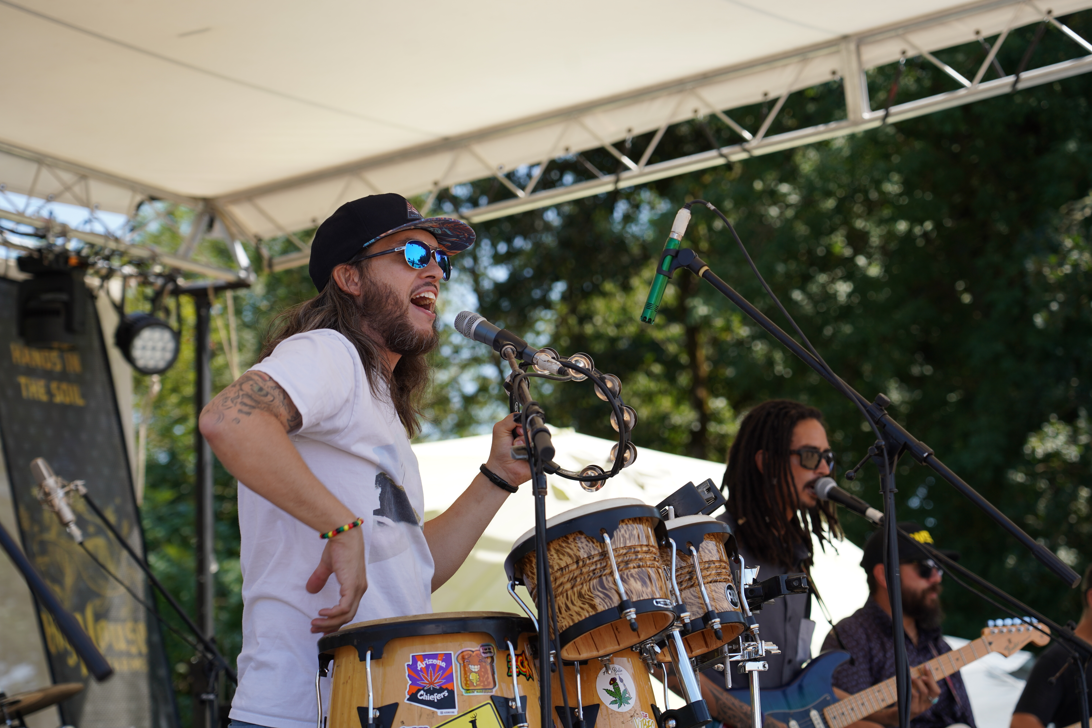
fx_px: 3185
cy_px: 364
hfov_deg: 19.5
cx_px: 546
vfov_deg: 13.0
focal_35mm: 105
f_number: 5
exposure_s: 1/250
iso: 100
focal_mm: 105
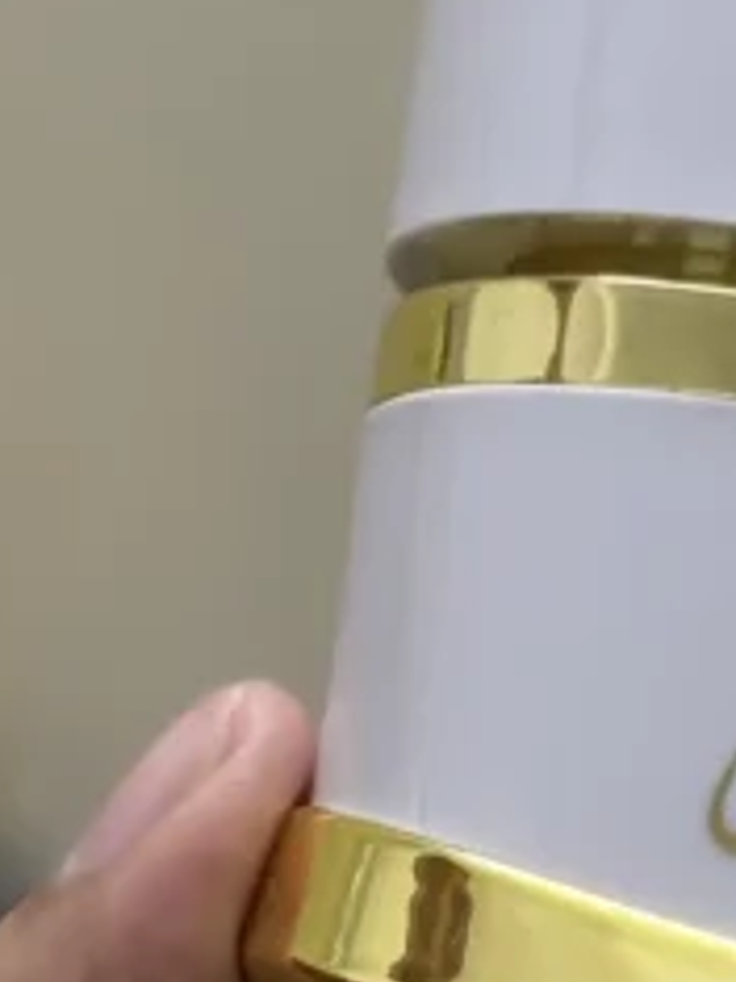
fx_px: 6441
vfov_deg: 8.7
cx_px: 715
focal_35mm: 227
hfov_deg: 6.5
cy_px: 878
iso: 100
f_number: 1.6
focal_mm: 5.96
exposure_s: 1/33
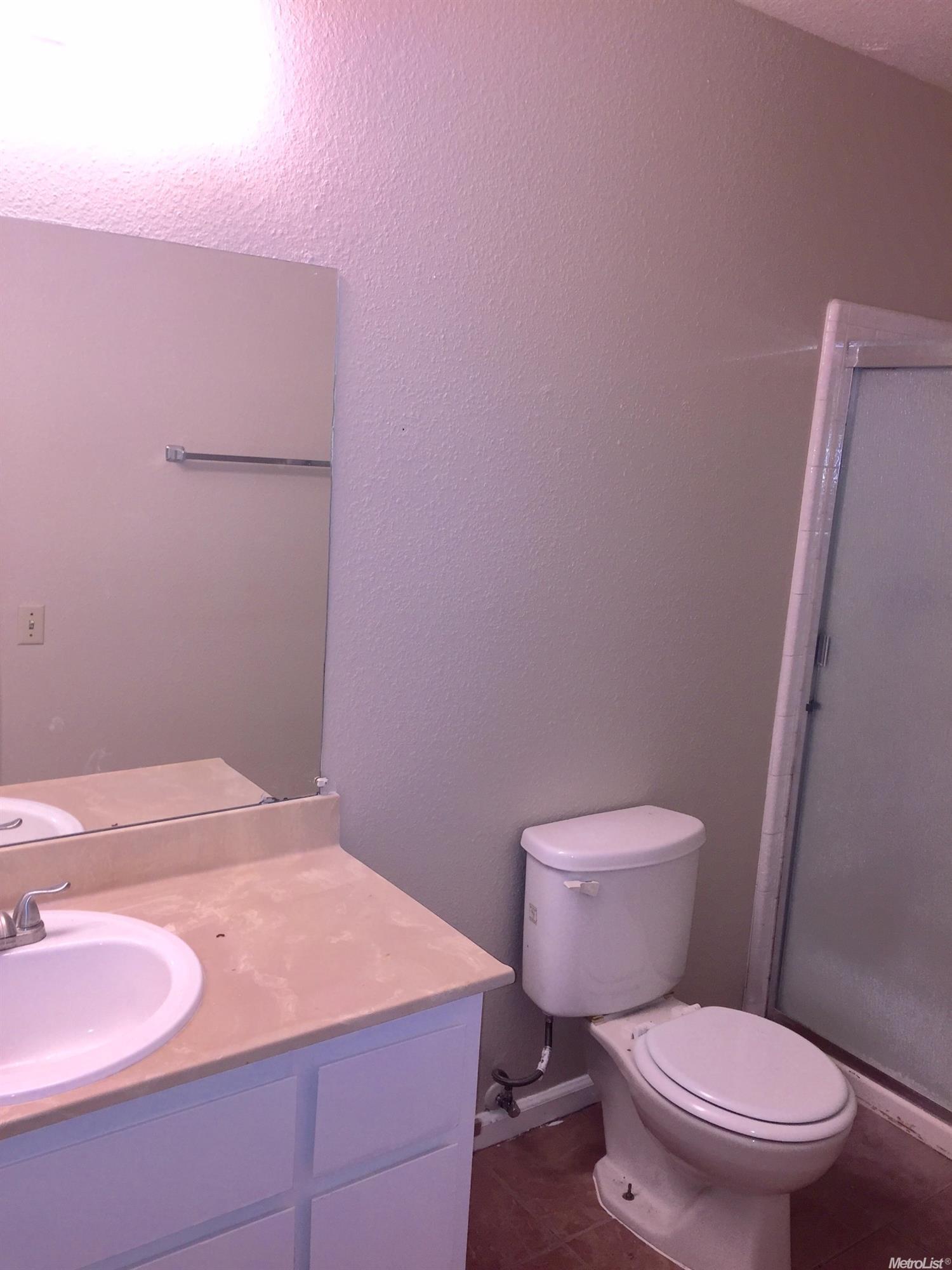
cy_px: 635
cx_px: 476
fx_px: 1063
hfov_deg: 48.2
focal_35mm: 29
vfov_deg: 61.7
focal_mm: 4.15
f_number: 2.2
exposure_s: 1/30
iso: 32
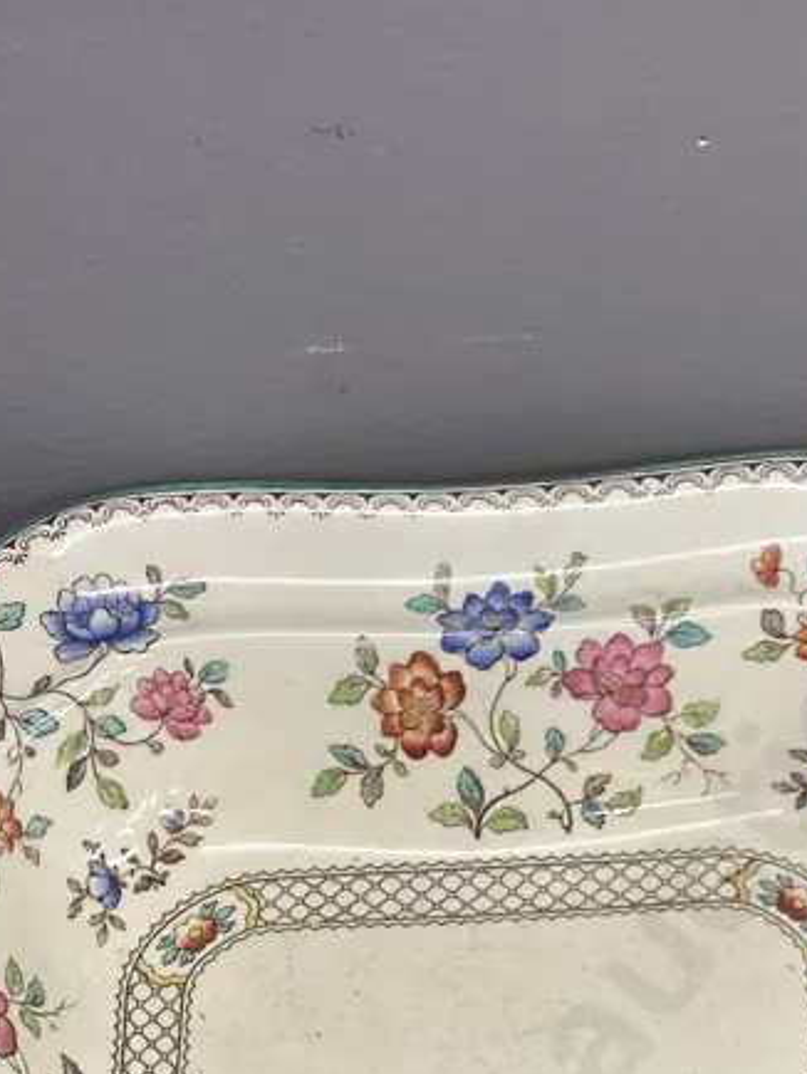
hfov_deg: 22.2
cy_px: 1146
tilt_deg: -57.4
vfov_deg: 27.2
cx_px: 522
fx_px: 2050
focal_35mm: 66
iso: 64
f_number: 1.8
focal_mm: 3.99
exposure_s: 1/50
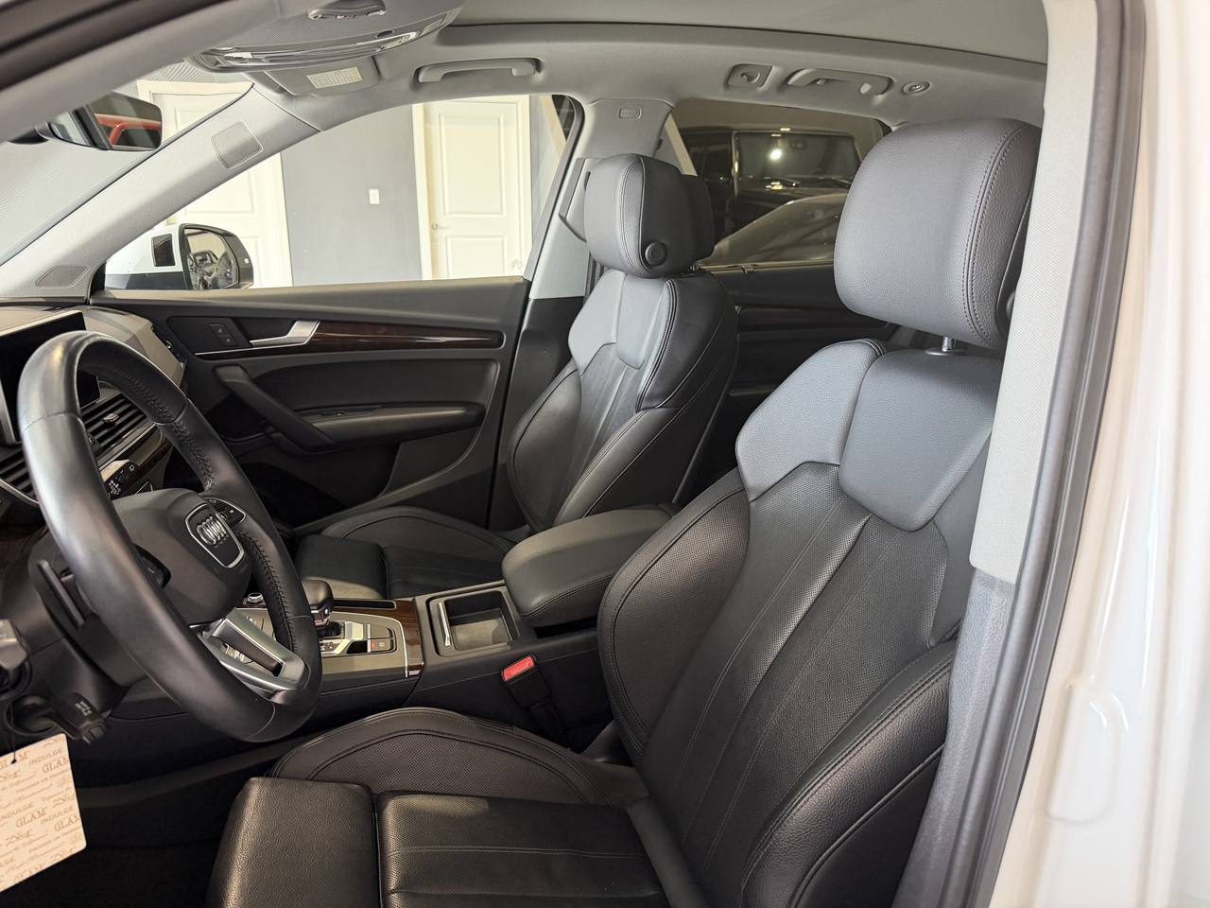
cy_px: 454
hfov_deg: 71.6
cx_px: 605
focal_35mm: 24
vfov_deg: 56.8
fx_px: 839
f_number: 1.78
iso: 320
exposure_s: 1/60
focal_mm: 6.76
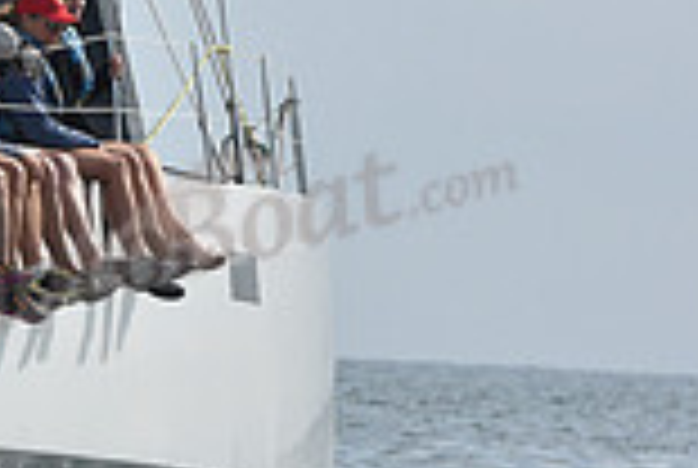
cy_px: 70
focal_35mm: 654
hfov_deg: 3.1
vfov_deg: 2.1
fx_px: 12705
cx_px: -347
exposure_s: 1/1250
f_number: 9
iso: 320
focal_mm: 175
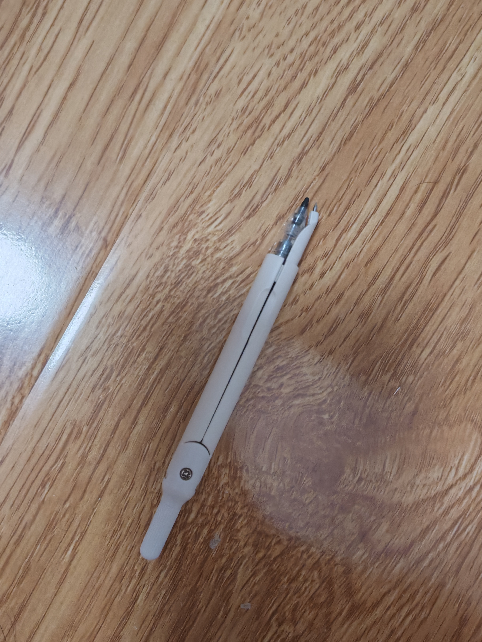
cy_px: 344
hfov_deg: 41.8
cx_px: 232
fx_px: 631
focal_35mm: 34
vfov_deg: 53.9
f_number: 1.95
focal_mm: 5.52
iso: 640
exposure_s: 1/33
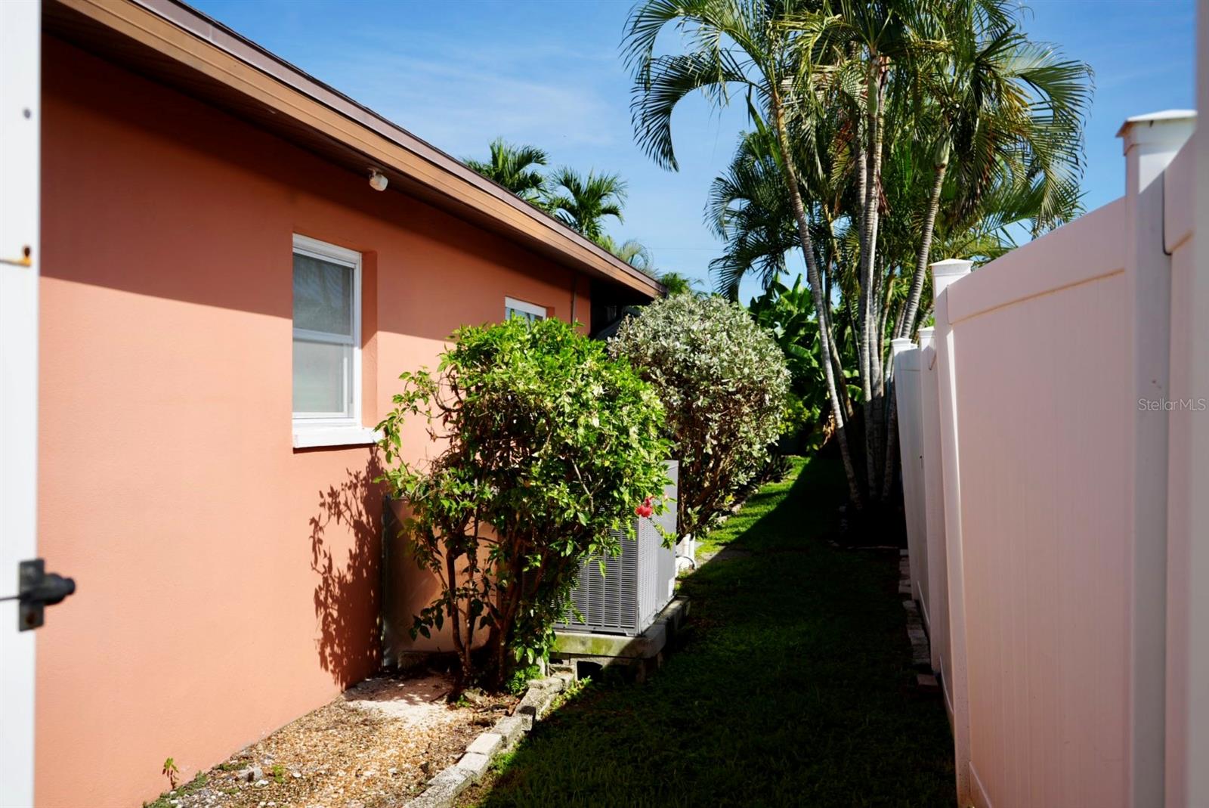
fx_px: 1109
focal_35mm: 33
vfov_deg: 40.0
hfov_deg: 57.2
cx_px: 604
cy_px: 404
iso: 100
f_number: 5
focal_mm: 33
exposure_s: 1/640
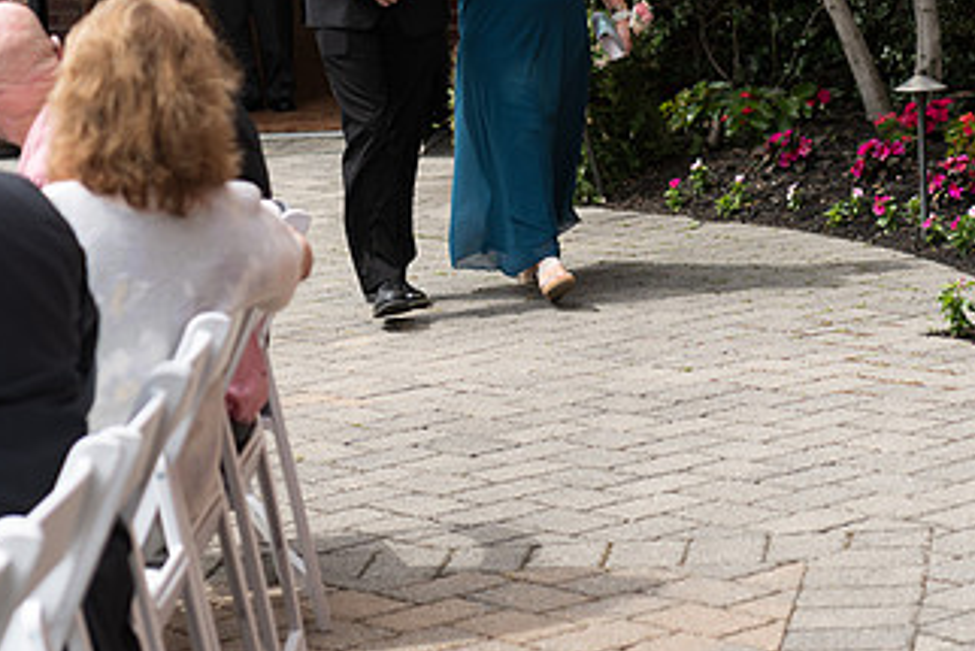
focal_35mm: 126
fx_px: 3414
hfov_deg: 16.2
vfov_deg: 10.9
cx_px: 545
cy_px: 111
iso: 64
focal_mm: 70
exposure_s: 1/640
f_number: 2.8
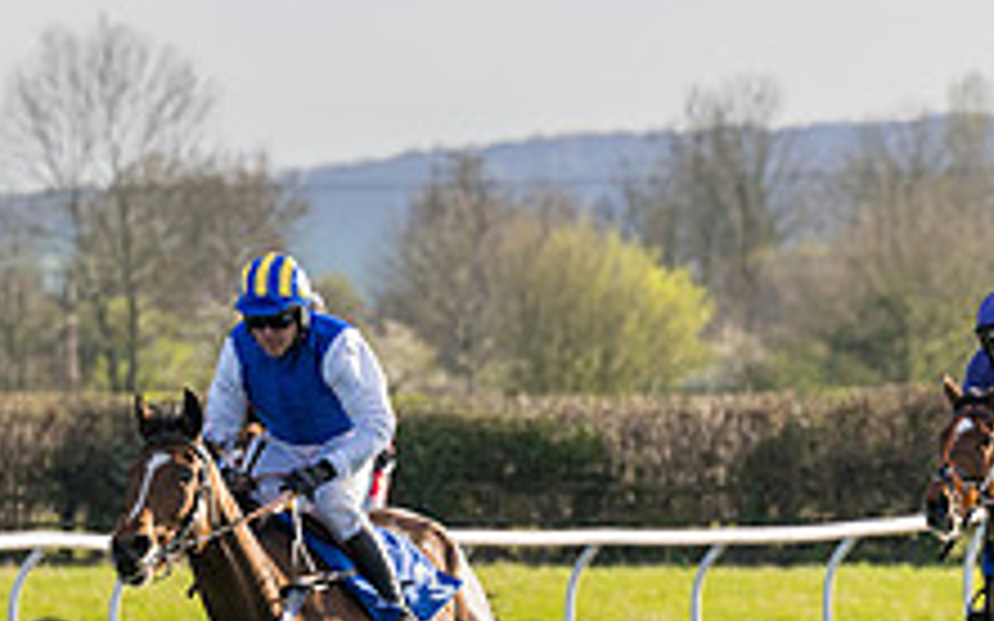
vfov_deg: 2.1
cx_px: 275
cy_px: 545
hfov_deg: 3.3
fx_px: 17035
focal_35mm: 629
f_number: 4
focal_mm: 170
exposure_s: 1/1600
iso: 400
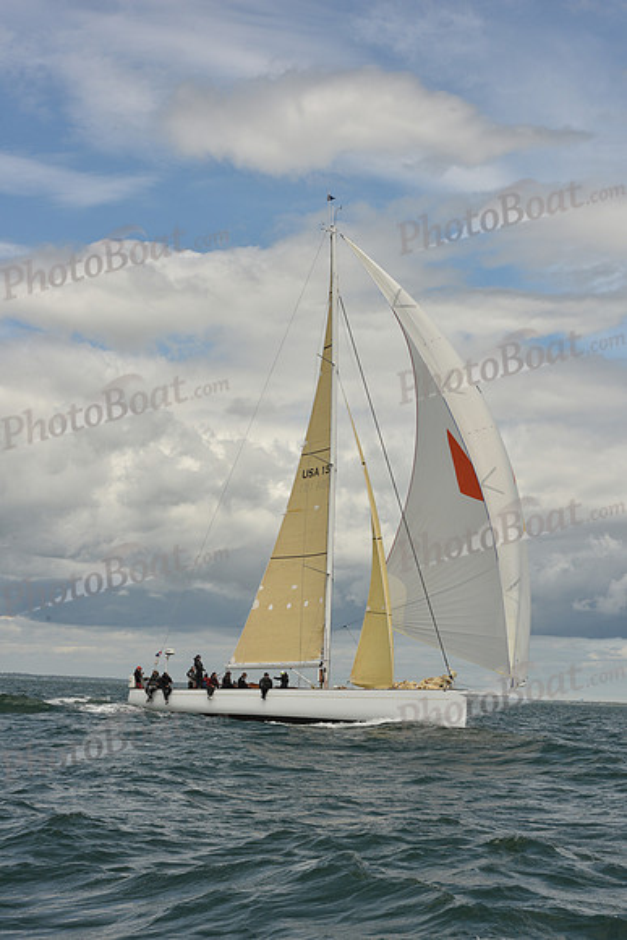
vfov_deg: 28.8
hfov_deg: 19.5
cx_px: 314
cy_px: 470
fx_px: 1828
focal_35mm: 70
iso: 320
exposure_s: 1/800
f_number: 14
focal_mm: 70
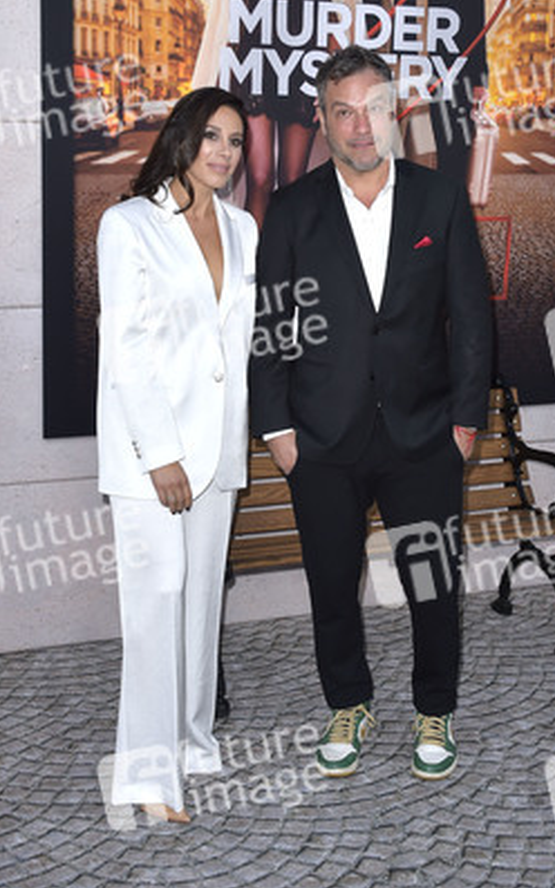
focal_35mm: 39
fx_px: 944
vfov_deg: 50.4
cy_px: 443
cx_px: 279
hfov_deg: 32.8
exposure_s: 1/250
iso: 320
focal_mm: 38
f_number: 6.3
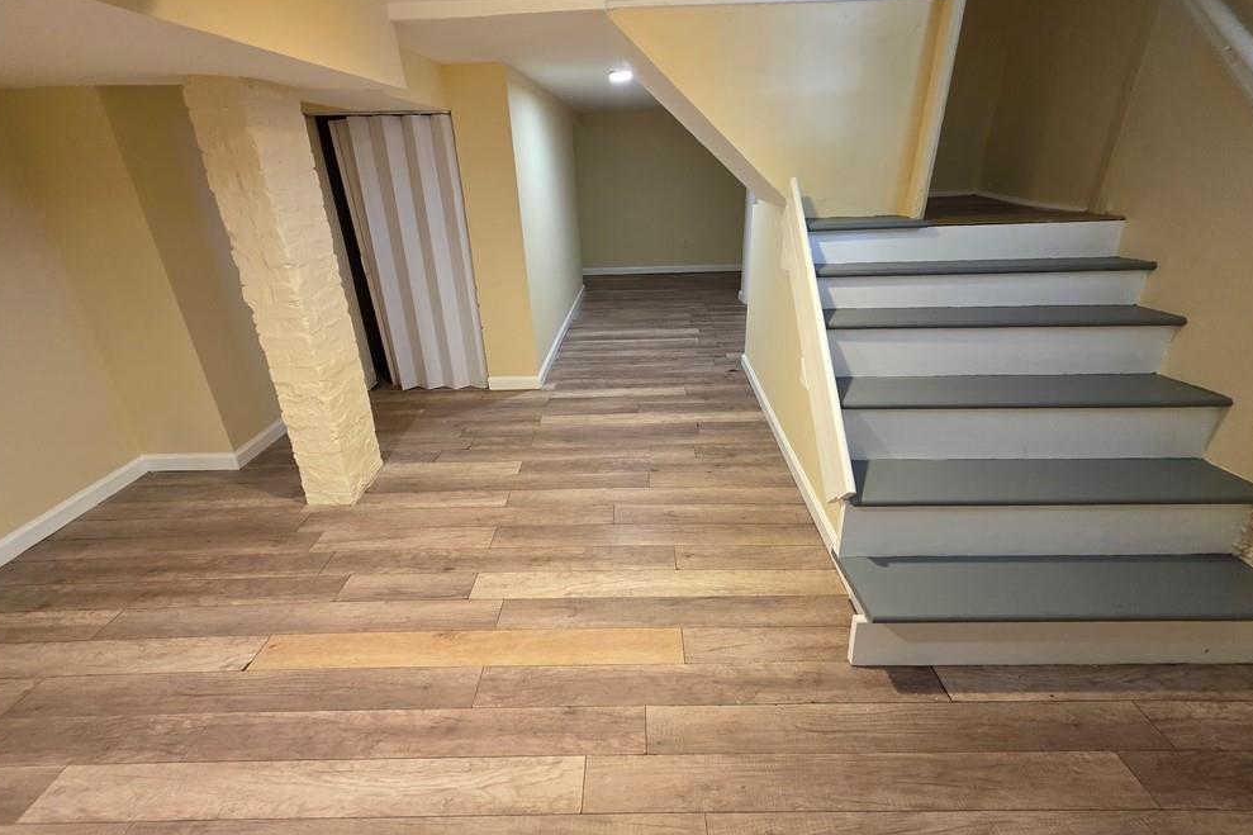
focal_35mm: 14
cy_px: 370
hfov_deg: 104.3
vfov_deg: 80.9
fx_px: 487
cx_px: 633
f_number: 1.9
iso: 400
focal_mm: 2.2
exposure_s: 1/60
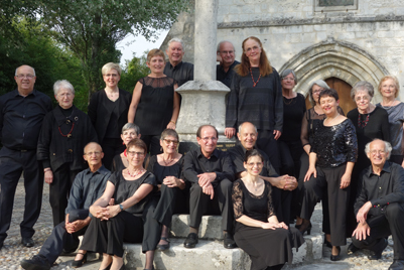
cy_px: 151
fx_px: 561
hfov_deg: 39.5
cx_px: 227
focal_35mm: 50
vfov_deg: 27.0
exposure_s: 1/160
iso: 125
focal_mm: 16.2
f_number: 5.6
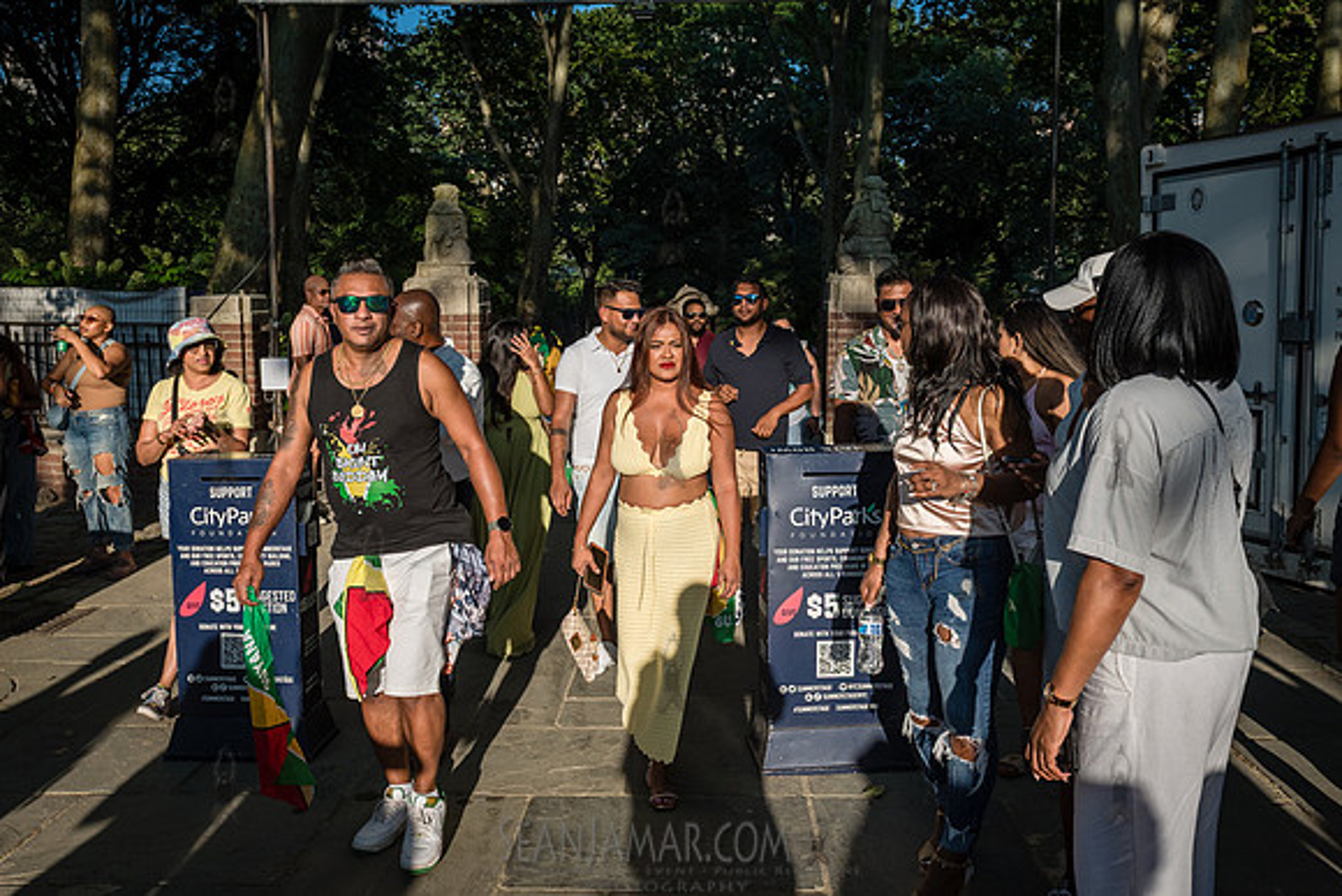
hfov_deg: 61.9
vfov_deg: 43.6
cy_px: 393
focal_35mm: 30
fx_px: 1118
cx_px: 639
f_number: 4.5
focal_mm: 24
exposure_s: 1/2000
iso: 400
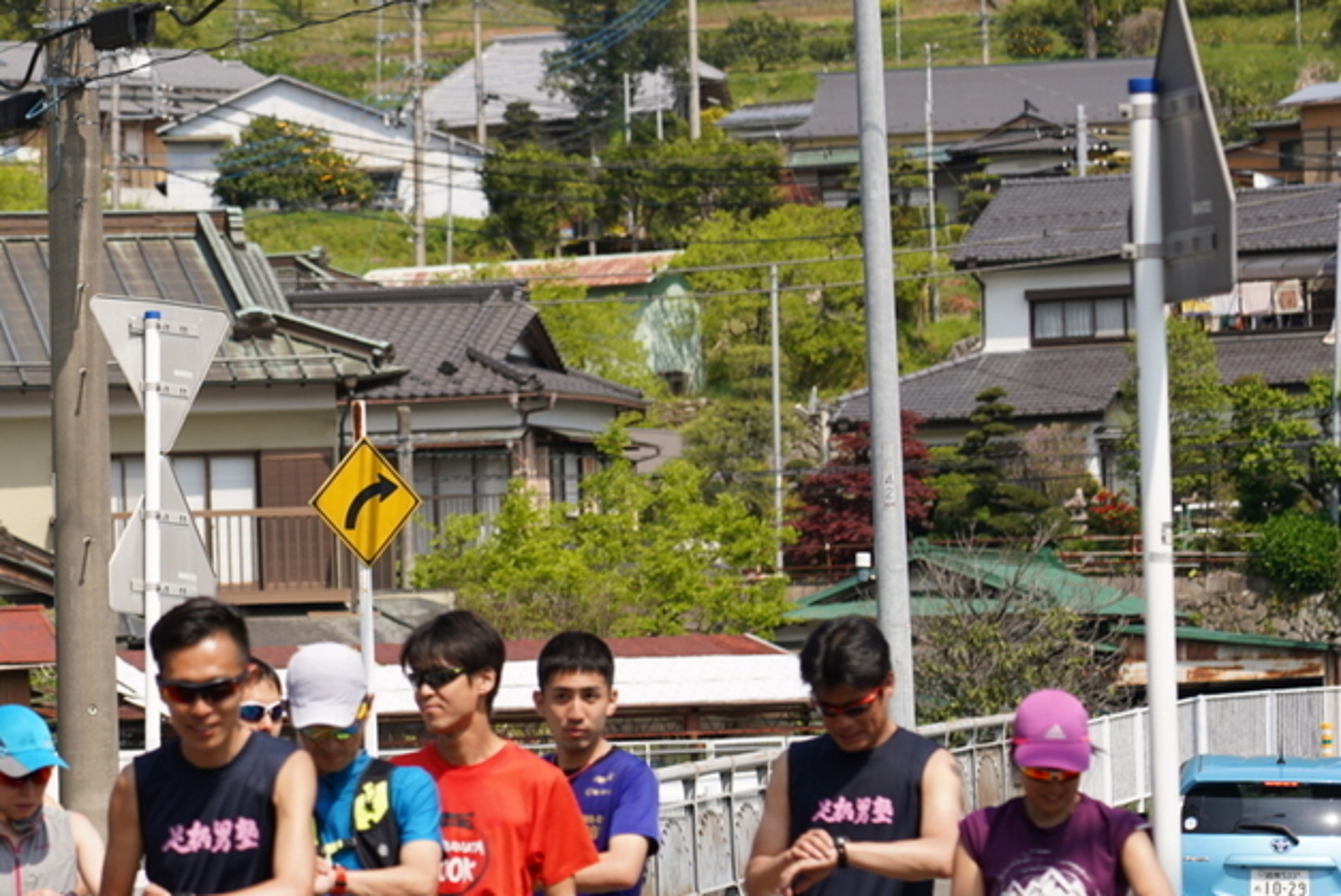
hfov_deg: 10.2
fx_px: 7492
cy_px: 661
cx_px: 257
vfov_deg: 6.8
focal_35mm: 201
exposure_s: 1/500
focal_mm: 105
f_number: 5
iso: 100
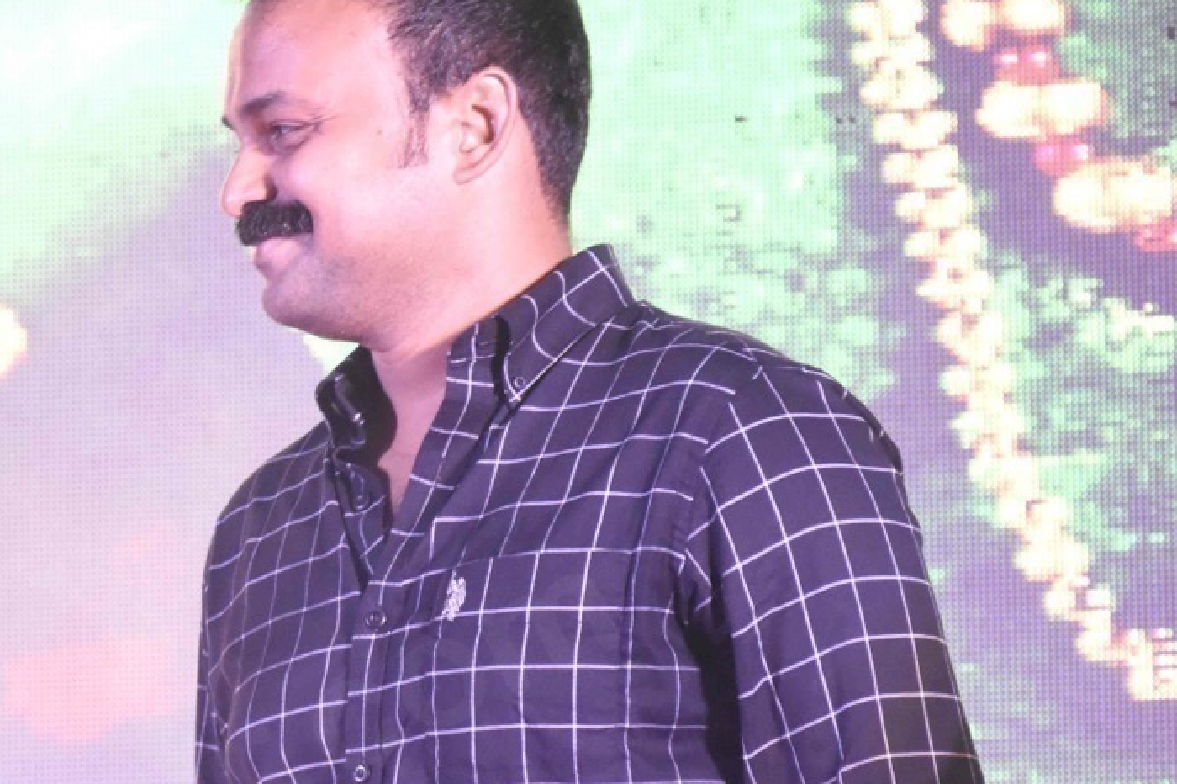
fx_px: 8333
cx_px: 40
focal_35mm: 255
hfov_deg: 8.0
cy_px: 645
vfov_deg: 5.4
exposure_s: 1/125
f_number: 6.3
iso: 4000
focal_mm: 85
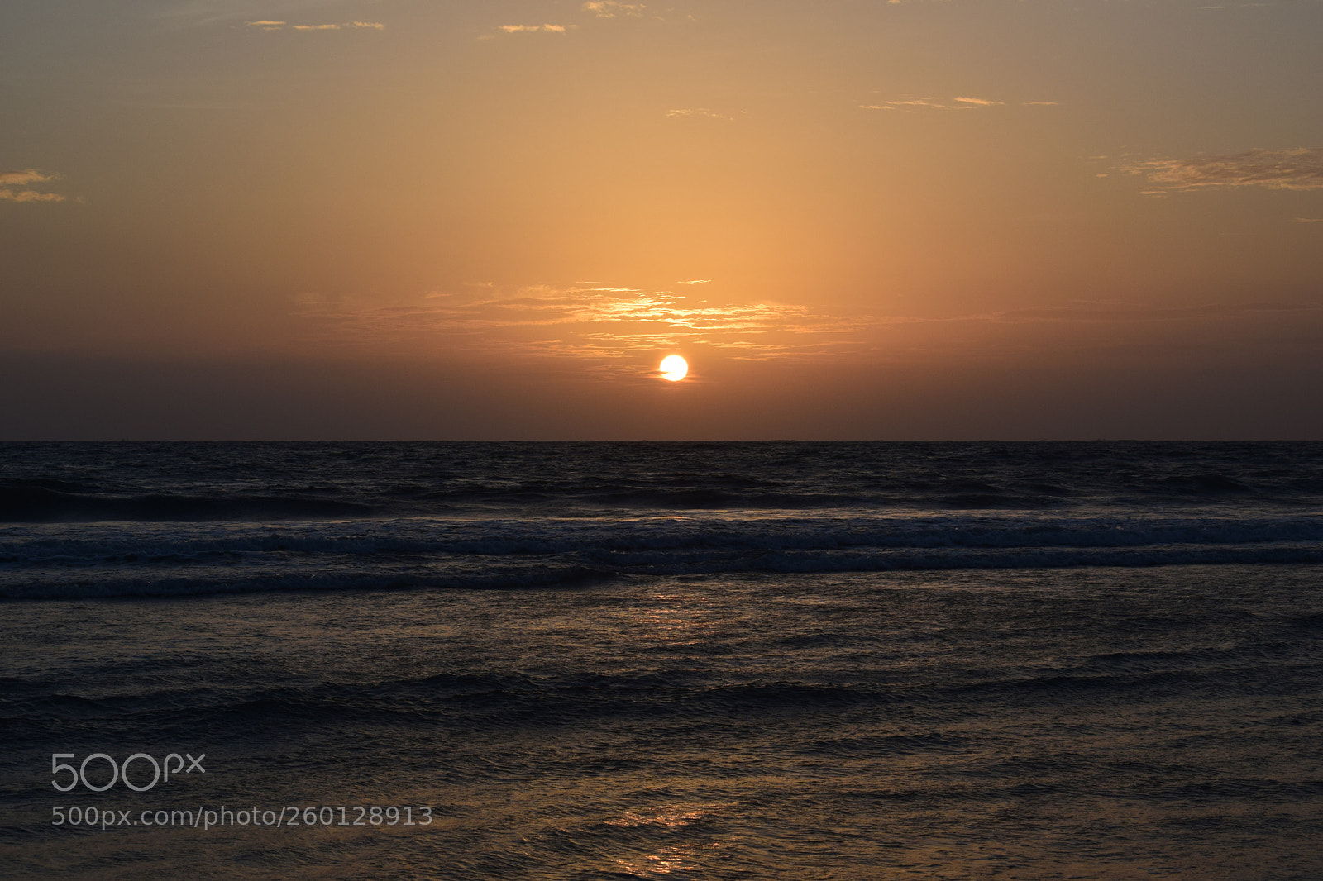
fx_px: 2866
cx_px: 662
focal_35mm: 78
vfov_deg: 17.5
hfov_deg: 26.0
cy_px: 440
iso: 280
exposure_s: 1/500
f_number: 11
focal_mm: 52
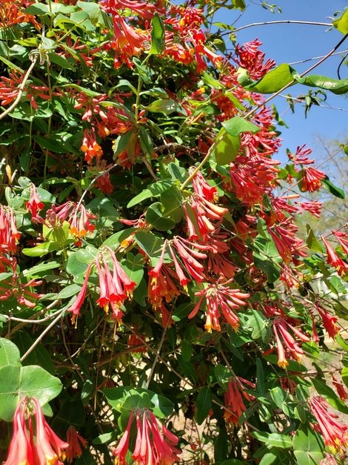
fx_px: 349
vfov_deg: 67.3
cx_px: 174
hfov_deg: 53.0
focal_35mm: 26
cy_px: 232
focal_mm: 4.3
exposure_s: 1/746
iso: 50
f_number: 2.4
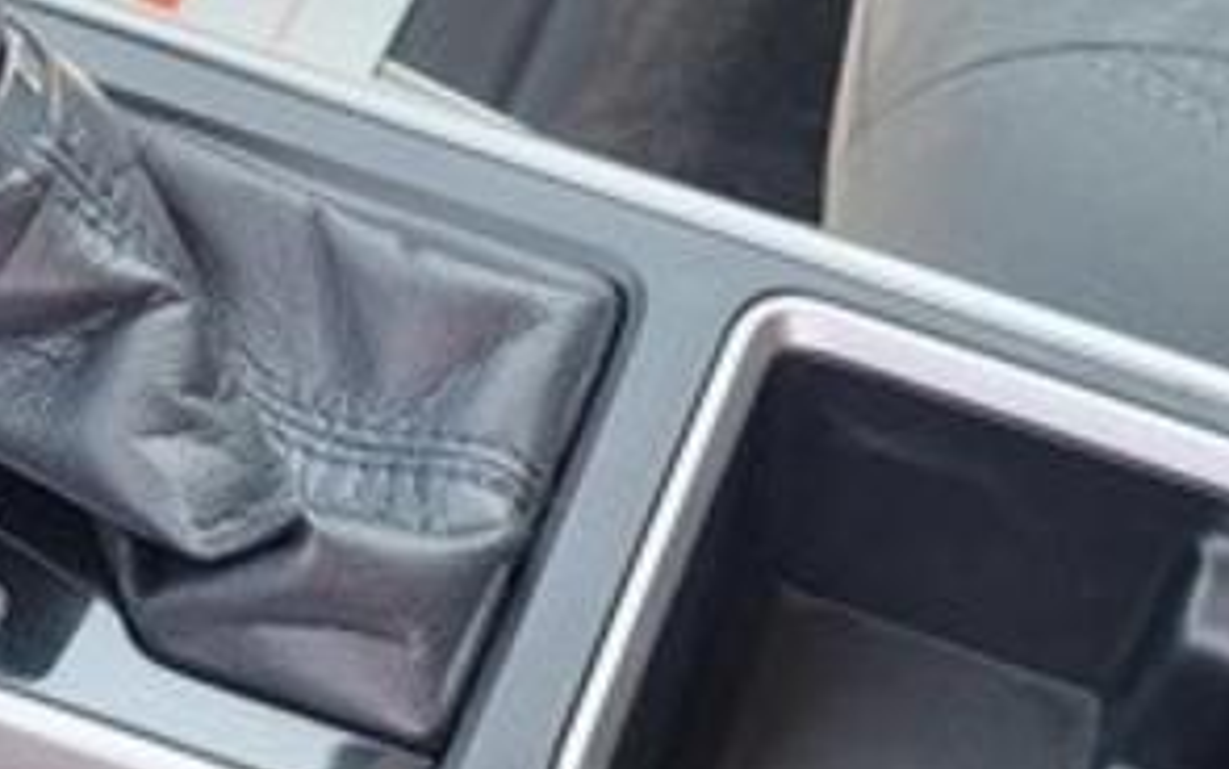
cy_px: 598
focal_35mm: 96
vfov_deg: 13.6
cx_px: 447
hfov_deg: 21.6
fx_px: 3217
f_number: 1.8
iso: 125
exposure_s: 1/120
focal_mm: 5.4
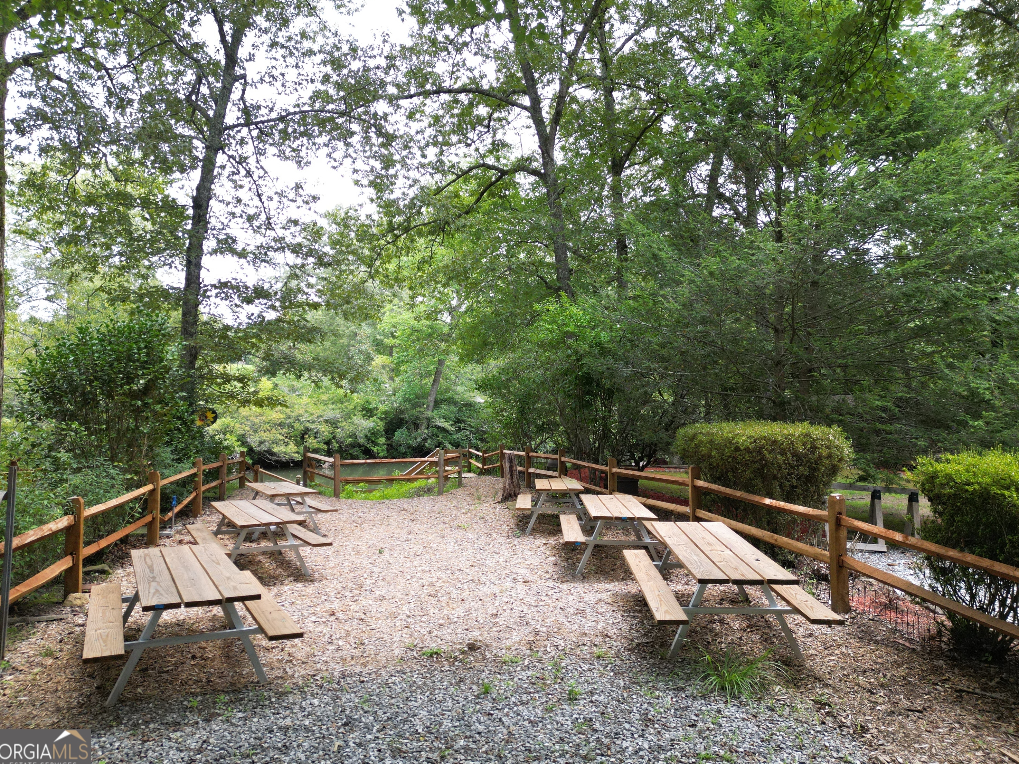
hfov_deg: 69.4
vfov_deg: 54.9
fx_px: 736
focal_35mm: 25
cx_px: 503
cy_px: 371
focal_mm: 6.72
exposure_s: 1/15
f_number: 1.7
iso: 500
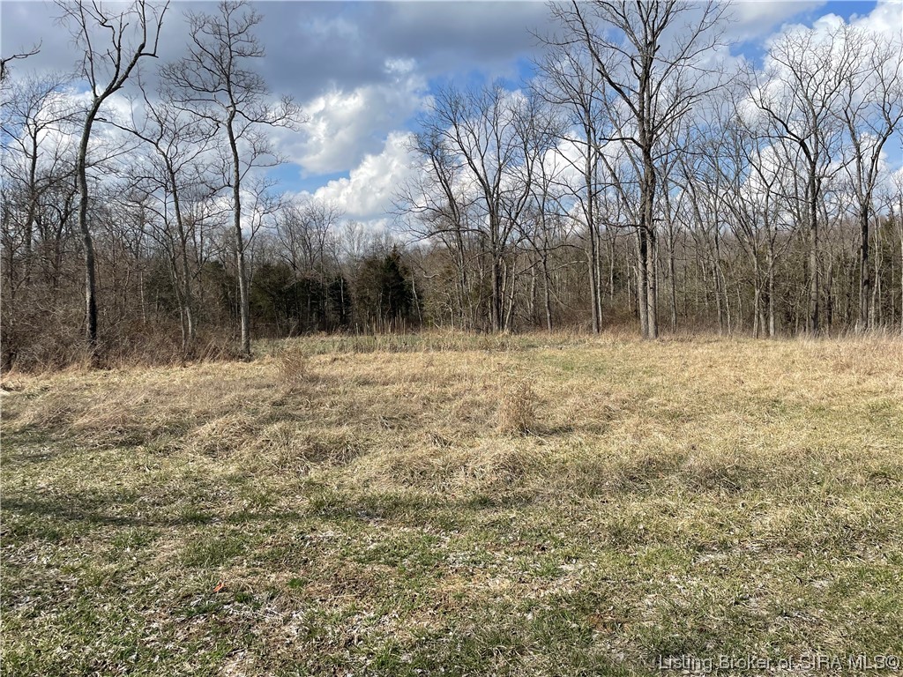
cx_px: 452
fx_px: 678
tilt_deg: -6.1
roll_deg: +2.0
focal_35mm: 26
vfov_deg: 53.1
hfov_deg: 67.3
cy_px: 338
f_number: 1.6
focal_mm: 4.2
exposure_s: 1/4000
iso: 32
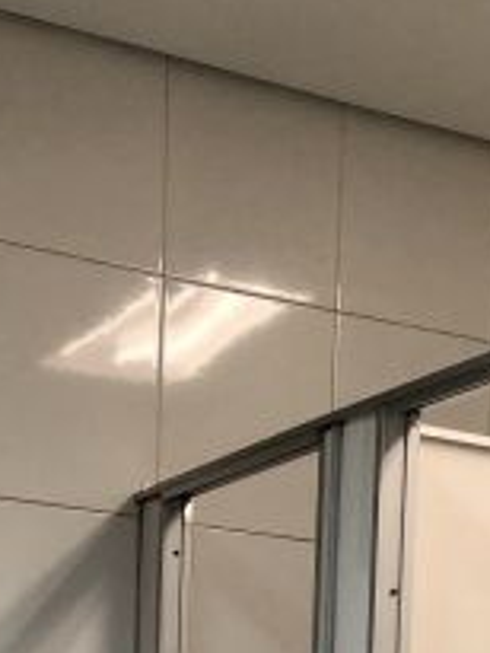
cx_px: 764
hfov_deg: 13.2
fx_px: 1980
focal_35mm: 105
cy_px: 1099
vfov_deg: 16.3
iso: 25
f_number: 1.8
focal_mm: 4
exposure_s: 1/40
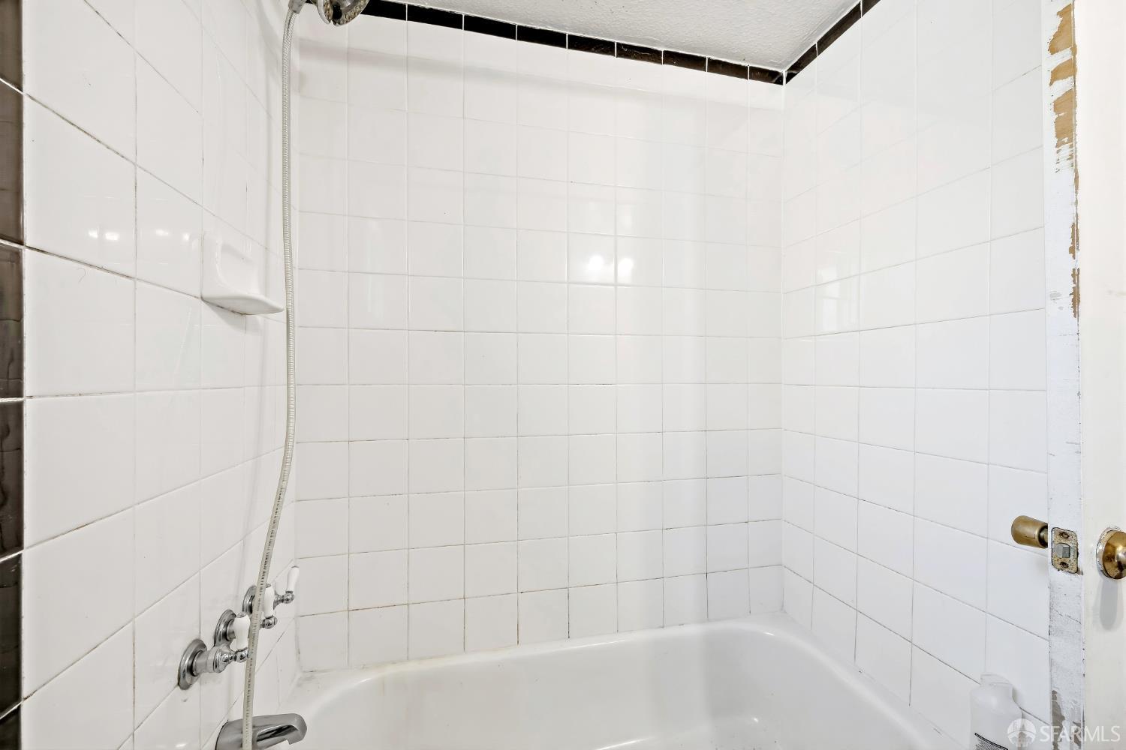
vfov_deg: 81.2
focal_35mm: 14
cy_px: 375
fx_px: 438
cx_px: 563
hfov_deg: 104.3
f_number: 8
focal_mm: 14
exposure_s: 1
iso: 64
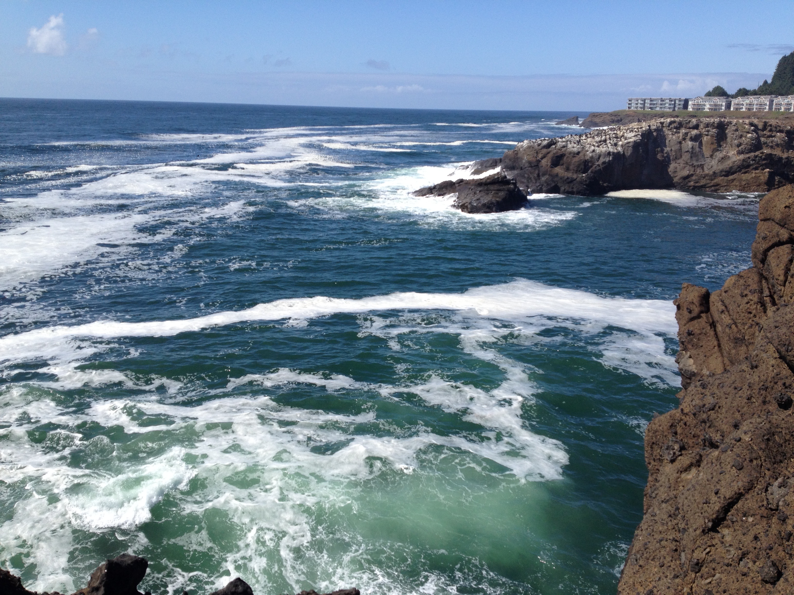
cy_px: 298
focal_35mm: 35
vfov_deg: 40.7
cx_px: 397
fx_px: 803
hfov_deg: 52.6
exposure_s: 1/1972
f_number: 2.4
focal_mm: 4.28
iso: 50
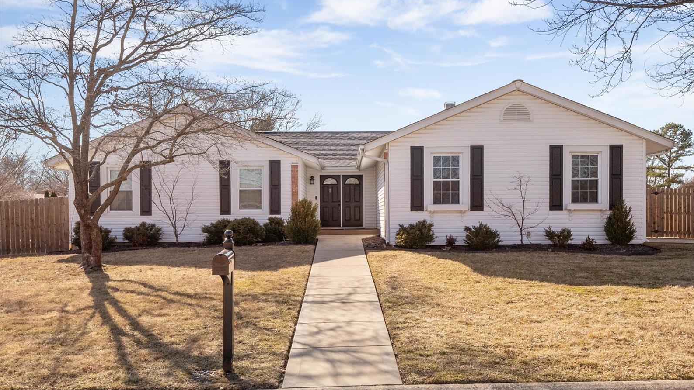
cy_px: 173
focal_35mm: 38
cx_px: 349
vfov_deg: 31.2
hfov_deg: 52.8
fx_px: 699
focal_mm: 18
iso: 400
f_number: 8
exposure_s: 1/800
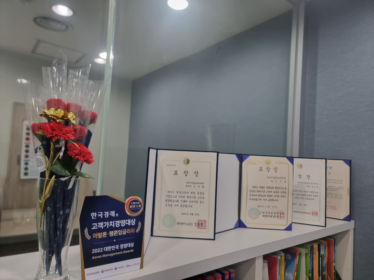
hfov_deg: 71.6
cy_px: 140
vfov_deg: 56.8
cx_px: 187
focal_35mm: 24
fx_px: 259
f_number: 1.8
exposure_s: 1/120
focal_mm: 6.7
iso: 320
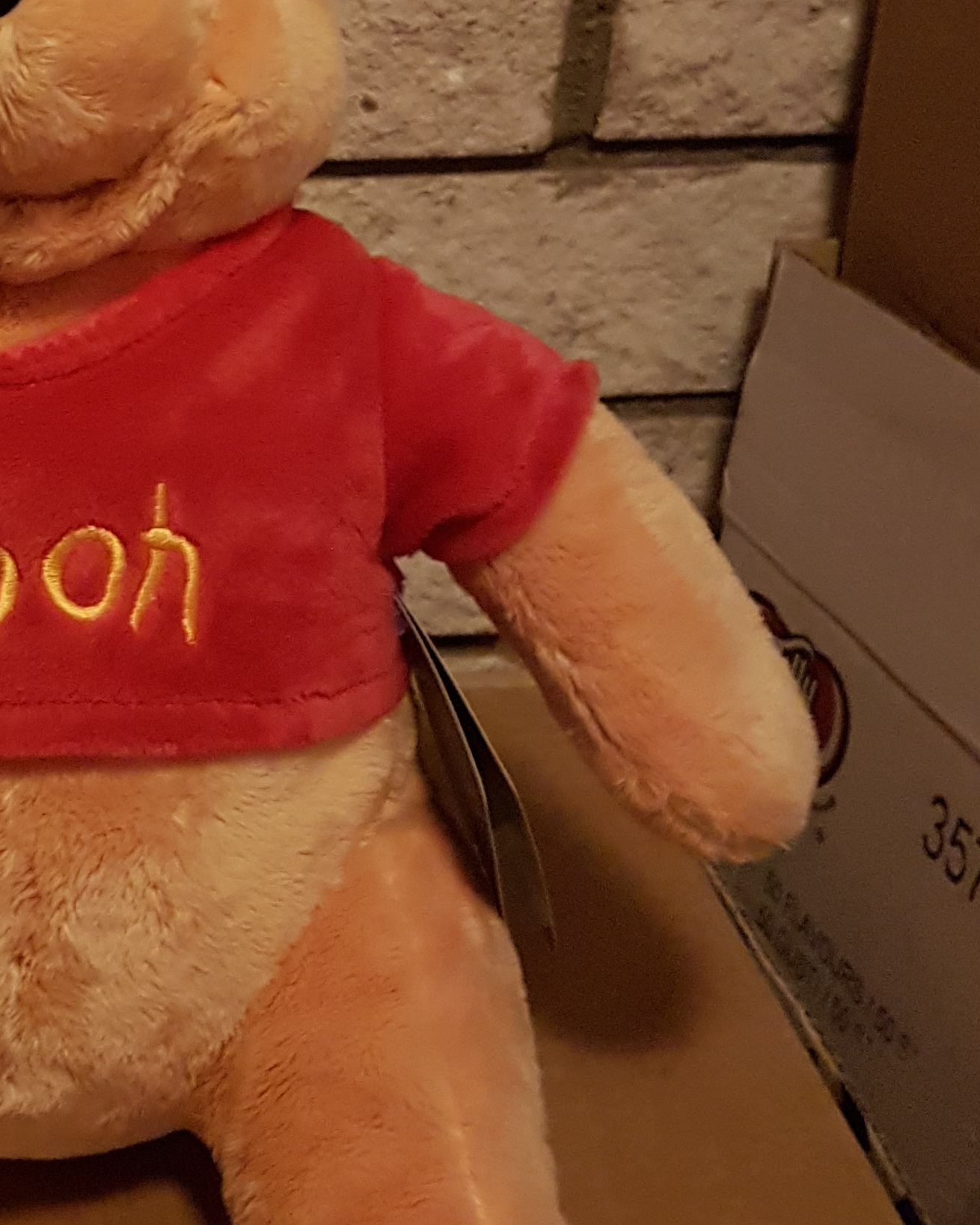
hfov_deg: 23.3
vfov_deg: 30.1
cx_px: -62
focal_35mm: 62
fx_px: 2248
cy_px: 356
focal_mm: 4.2
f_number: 1.7
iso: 320
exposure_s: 1/10
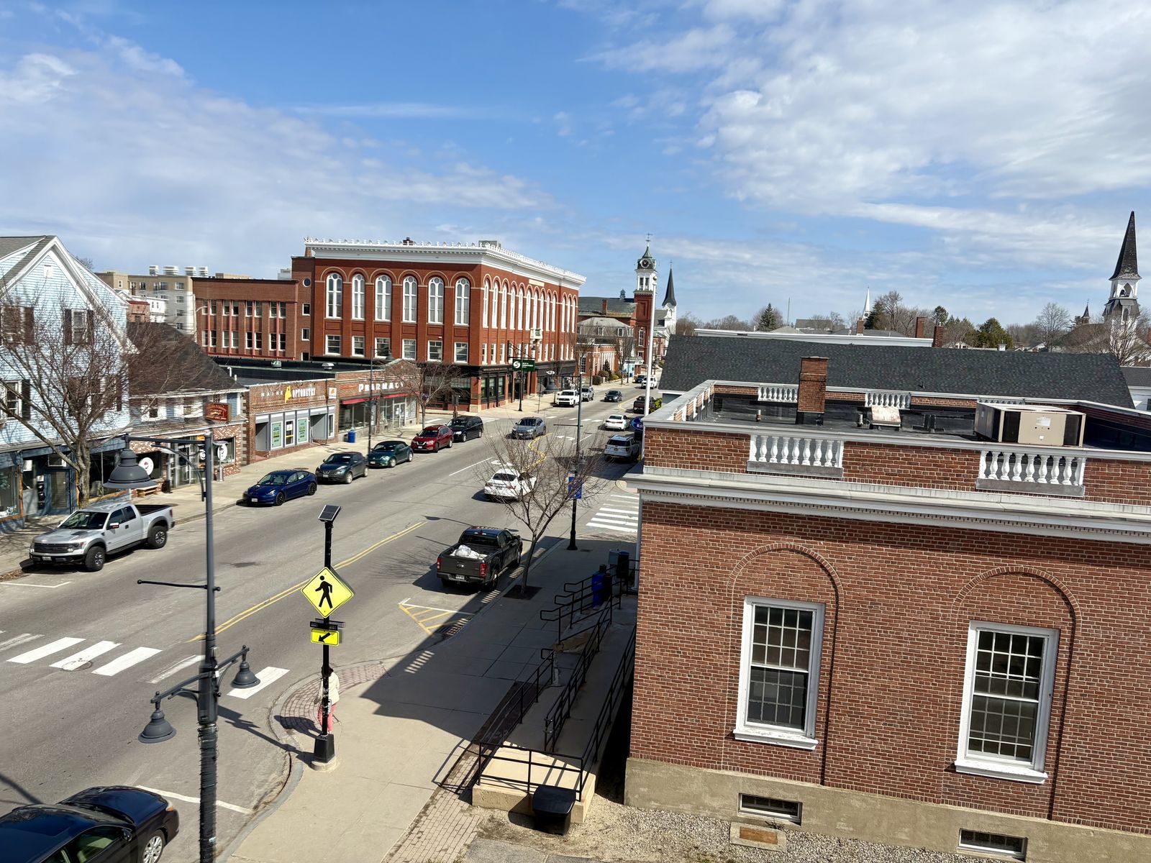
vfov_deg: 53.1
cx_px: 576
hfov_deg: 67.3
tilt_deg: -6.5
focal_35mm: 26
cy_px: 432
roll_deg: -2.1
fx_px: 865
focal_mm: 5.96
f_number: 1.6
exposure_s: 1/3831
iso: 50
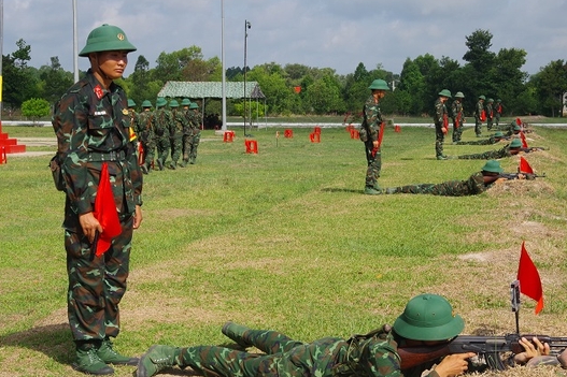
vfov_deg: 16.6
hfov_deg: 24.8
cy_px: 169
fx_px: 1291
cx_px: 278
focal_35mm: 82
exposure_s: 1/200
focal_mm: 36
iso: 200
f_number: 11
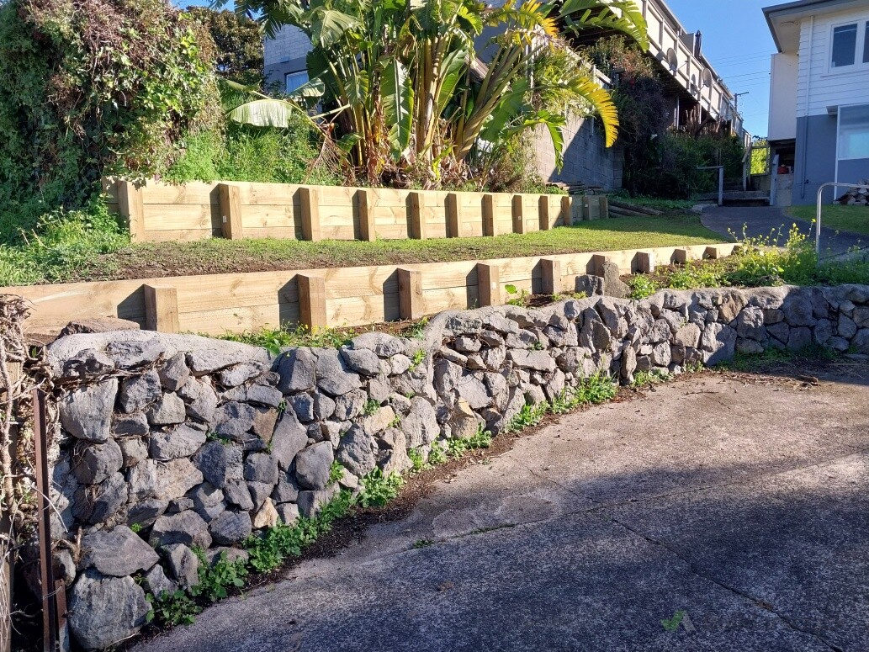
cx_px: 434
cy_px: 326
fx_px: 653
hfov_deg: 67.3
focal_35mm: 26
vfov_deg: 53.1
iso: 20
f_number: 1.8
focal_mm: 4
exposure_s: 1/425
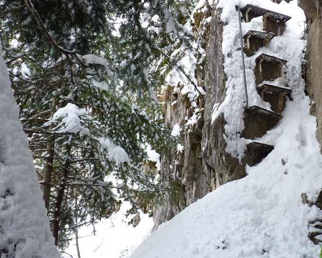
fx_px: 496
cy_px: 87
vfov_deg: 29.0
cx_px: 267
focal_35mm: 52
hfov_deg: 34.6
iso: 80
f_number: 2.8
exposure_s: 1/60
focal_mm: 4.8
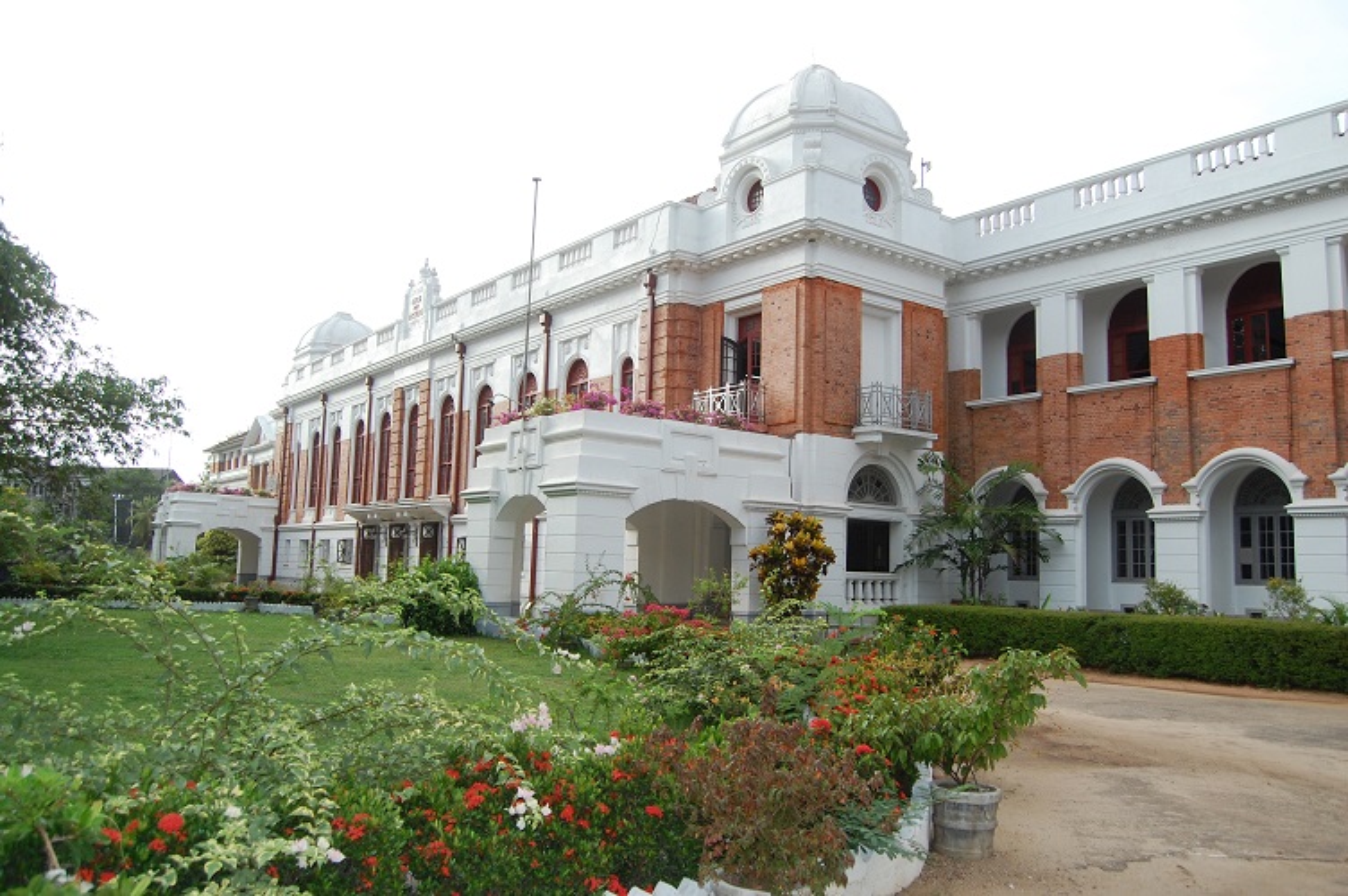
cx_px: 674
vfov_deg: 47.8
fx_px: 1010
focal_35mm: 27
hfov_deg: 67.4
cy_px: 448
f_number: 5
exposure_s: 1/500
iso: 400
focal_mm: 18
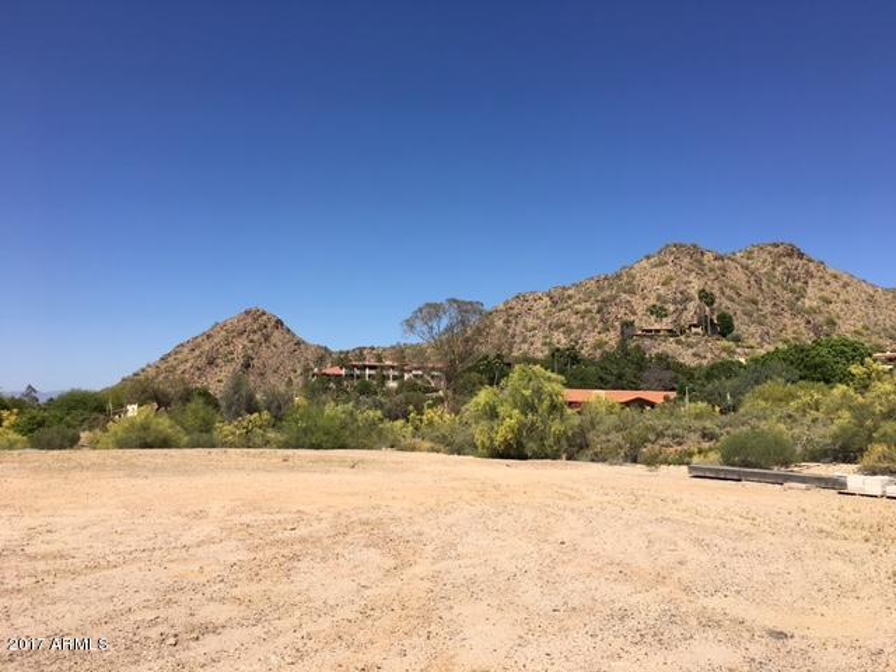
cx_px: 448
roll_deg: -1.7
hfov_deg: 61.7
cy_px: 336
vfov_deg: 48.2
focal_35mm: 29
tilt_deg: +6.8
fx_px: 751
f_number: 2.2
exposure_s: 1/2079
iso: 25
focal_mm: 4.15
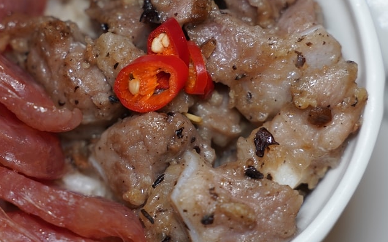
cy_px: 81
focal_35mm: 145
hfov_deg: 14.4
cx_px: 139
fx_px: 1533
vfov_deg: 9.0
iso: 200
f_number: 4
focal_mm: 75
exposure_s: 1/80
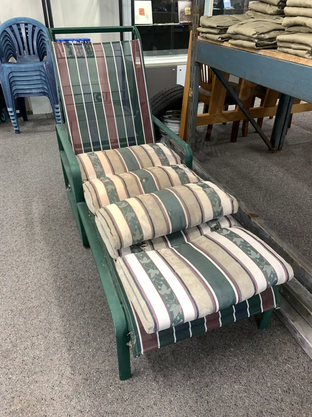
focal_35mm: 26
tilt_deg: -32.7
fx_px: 312
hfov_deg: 53.1
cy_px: 208
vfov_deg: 67.3
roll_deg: +0.4
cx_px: 156
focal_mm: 4.25
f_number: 1.8
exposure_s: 1/50
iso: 160
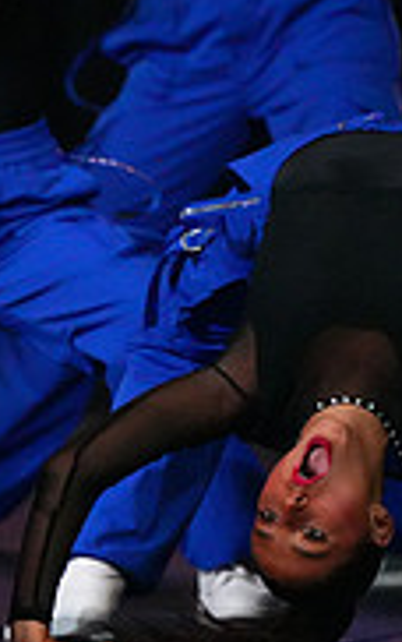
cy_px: 337
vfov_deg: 2.2
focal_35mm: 972
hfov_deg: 1.4
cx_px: -564
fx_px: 17012
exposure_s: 1/1250
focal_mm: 300
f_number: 3.5
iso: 16000
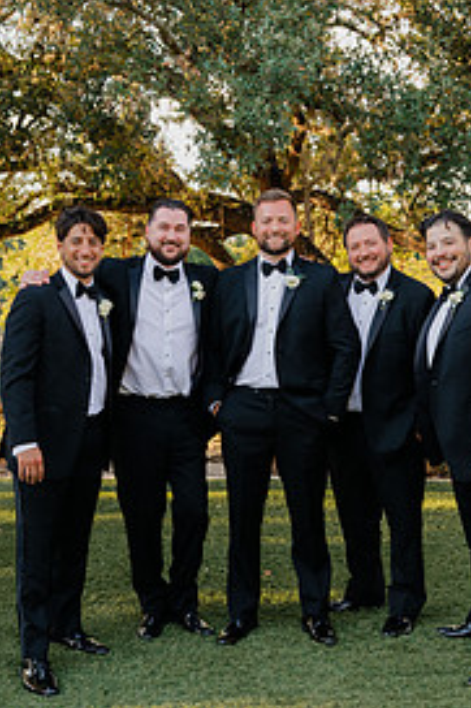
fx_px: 1041
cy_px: 312
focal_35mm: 53
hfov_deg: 25.5
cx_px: 276
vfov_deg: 37.5
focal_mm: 32
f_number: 4.5
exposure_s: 1/200
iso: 400
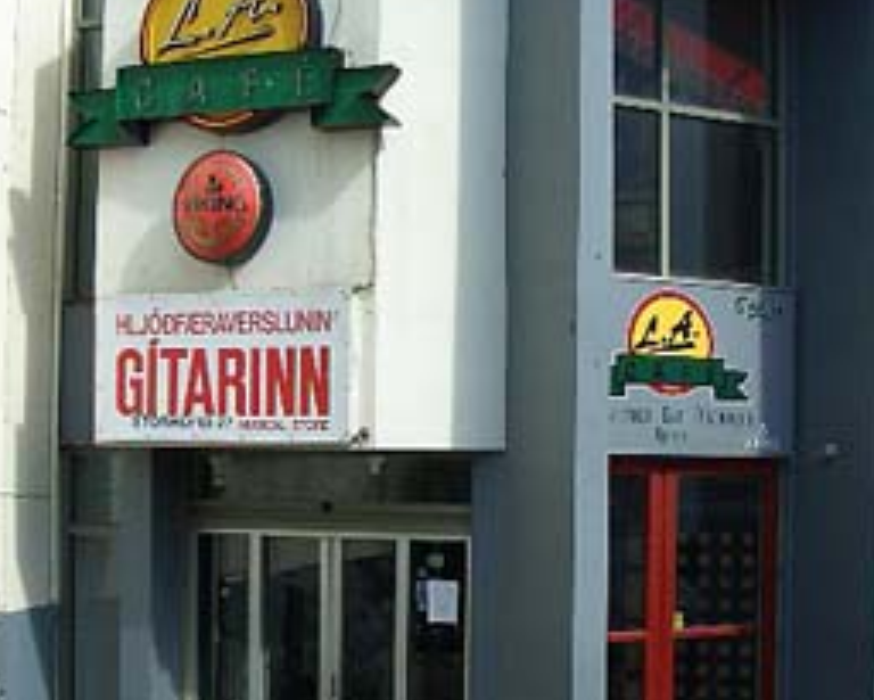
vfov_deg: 25.3
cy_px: 454
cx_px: 529
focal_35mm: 60
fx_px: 1553
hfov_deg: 31.3
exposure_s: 1/500
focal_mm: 5.8
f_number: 4.3
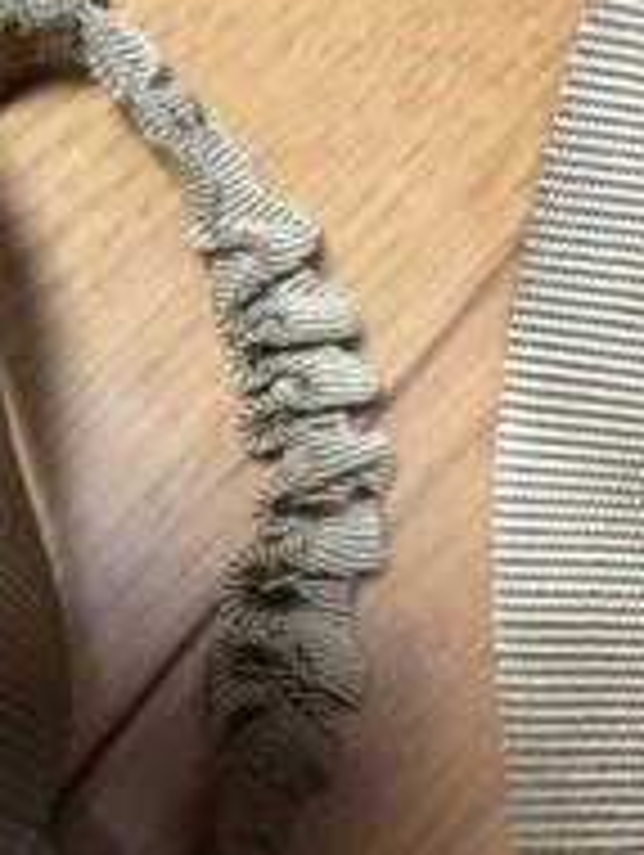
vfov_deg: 23.5
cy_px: 324
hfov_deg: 17.4
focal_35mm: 83
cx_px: 5
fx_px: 2054
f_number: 2.4
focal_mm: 4.28
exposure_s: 1/15
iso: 500
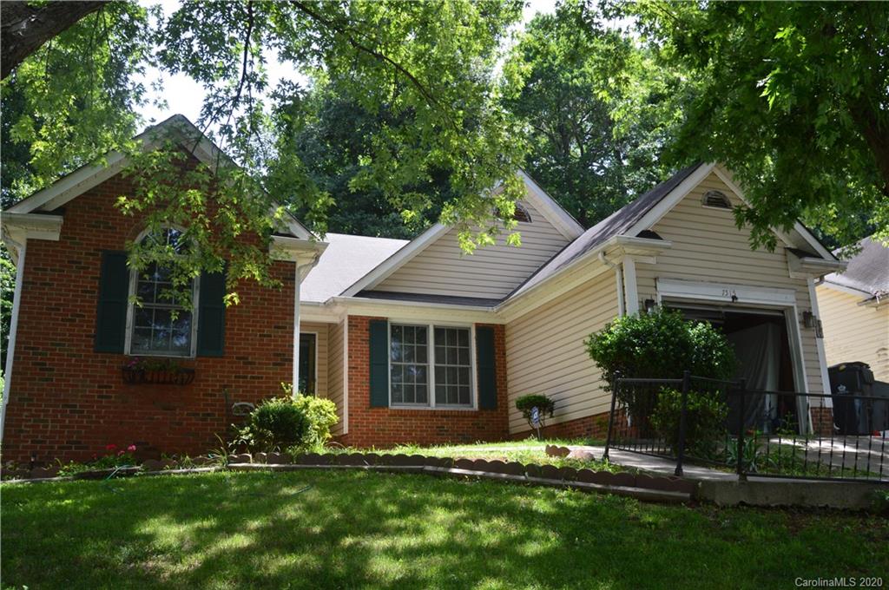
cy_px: 295
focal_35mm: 30
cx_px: 444
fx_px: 740
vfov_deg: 43.5
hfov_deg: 62.0
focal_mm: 20
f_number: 10
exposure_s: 1/200
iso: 400
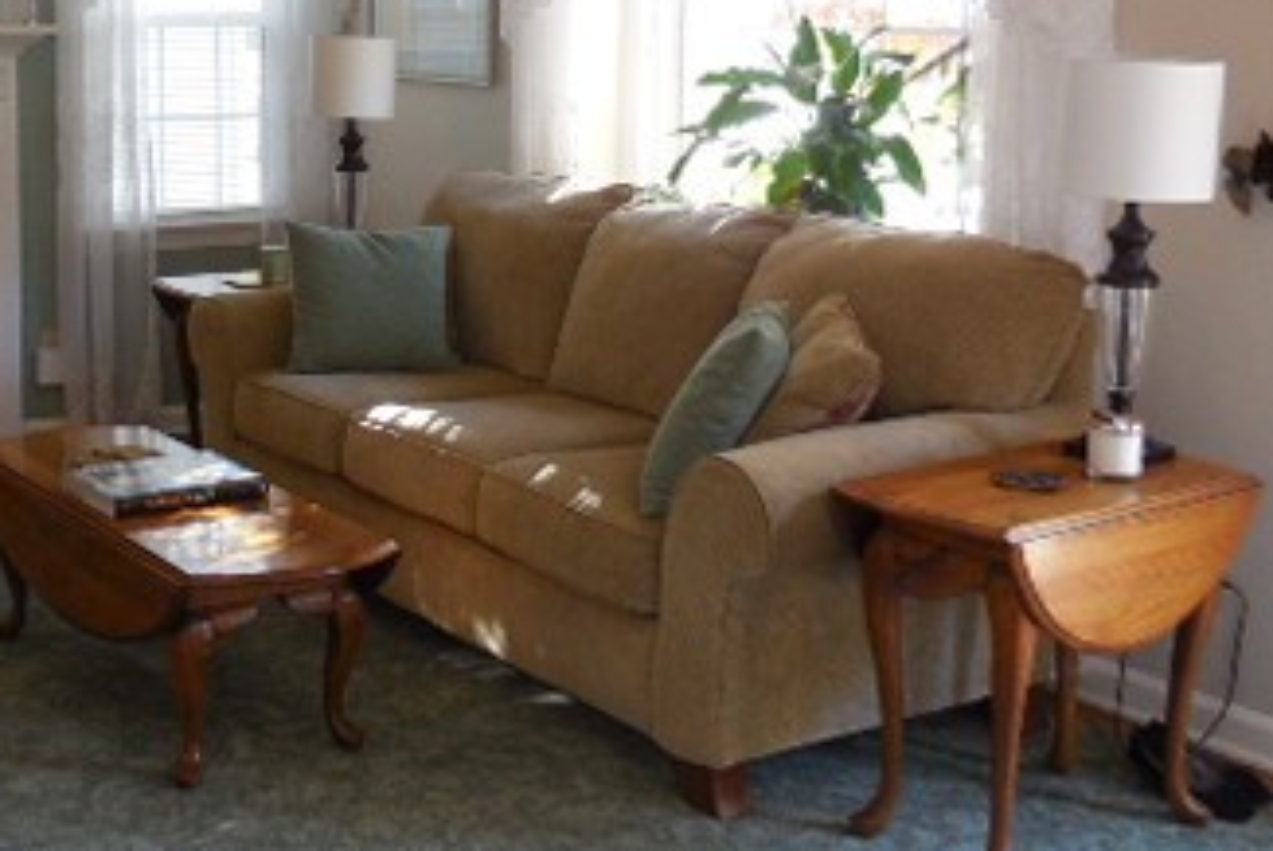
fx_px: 1805
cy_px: 223
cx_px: 332
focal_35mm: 51
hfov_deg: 38.0
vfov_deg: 26.2
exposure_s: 1/30
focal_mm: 4.5
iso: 280
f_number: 3.1
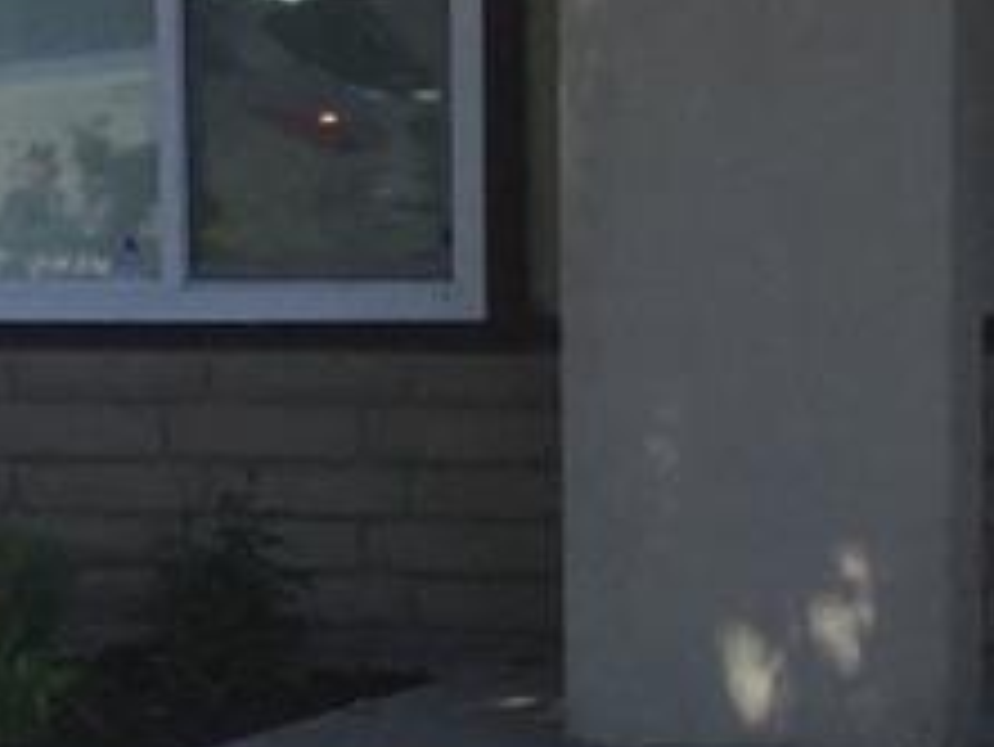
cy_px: 814
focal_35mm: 210
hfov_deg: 9.3
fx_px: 6033
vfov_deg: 7.0
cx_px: -49
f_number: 2.4
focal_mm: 3.3
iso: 25
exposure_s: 1/267
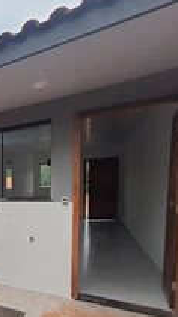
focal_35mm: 26
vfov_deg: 69.6
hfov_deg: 26.8
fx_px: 218
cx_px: -104
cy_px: 215
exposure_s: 1/60
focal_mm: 1.74
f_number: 2.2
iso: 125
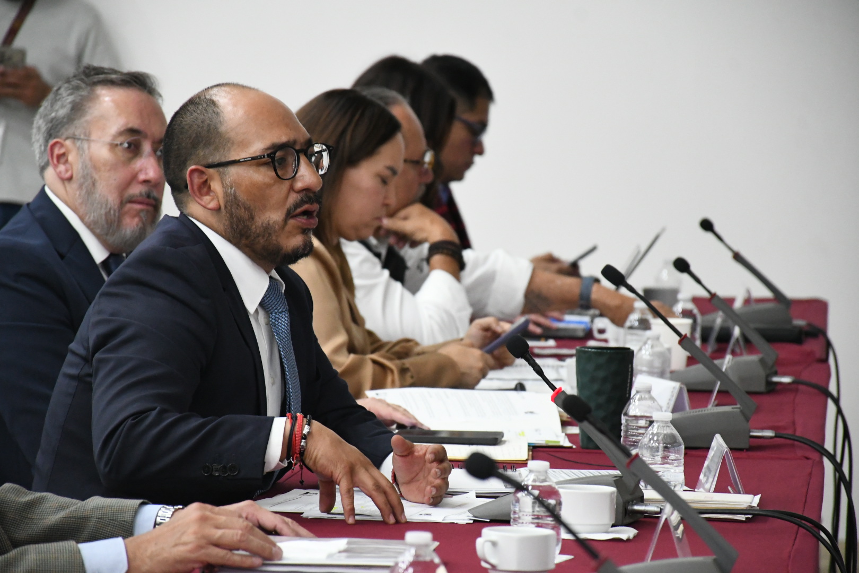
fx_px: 5010
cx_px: 430
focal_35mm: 210
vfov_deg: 6.5
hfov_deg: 9.8
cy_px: 286
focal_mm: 140
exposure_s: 1/125
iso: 5000
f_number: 5.6
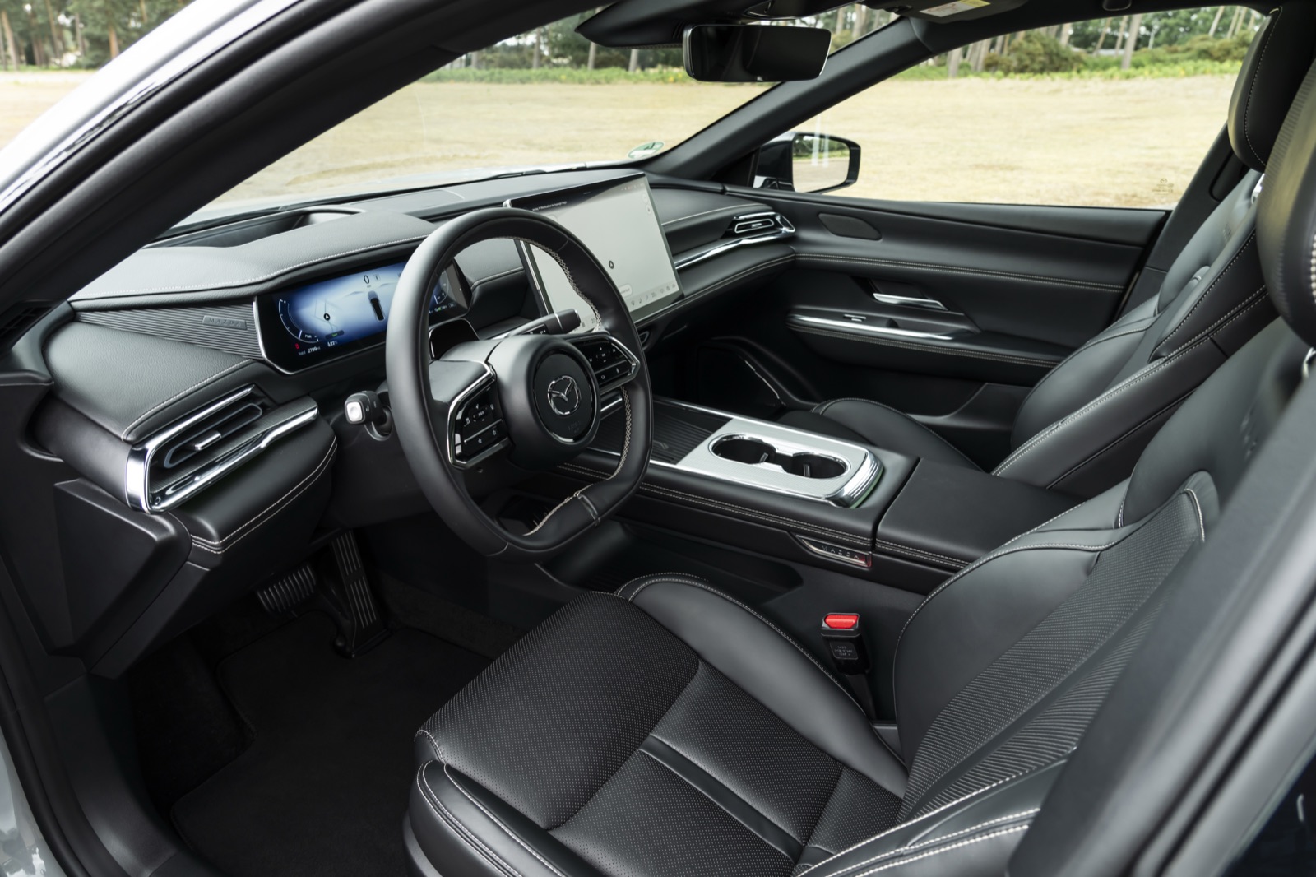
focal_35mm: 24
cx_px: 658
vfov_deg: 53.1
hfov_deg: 73.8
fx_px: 877
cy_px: 438
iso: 50
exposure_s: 1/10
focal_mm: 24
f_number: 6.3
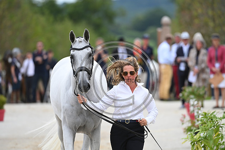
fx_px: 2500
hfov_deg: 5.2
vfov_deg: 3.4
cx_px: 112
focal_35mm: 400
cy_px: 75
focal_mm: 400
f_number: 5.6
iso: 640
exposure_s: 1/1600
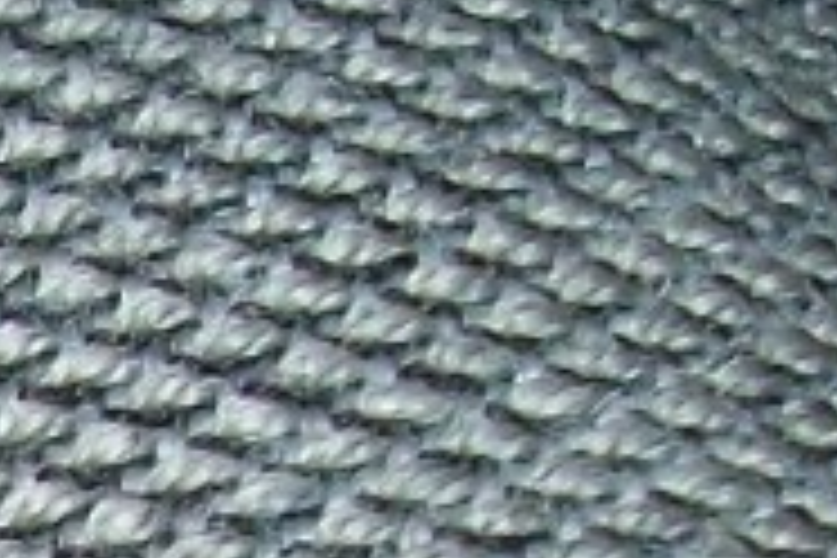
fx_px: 5998
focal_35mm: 258
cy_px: 1881
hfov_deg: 7.5
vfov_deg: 5.0
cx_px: -1116
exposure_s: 1/30
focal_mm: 5.7
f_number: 2.9
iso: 80
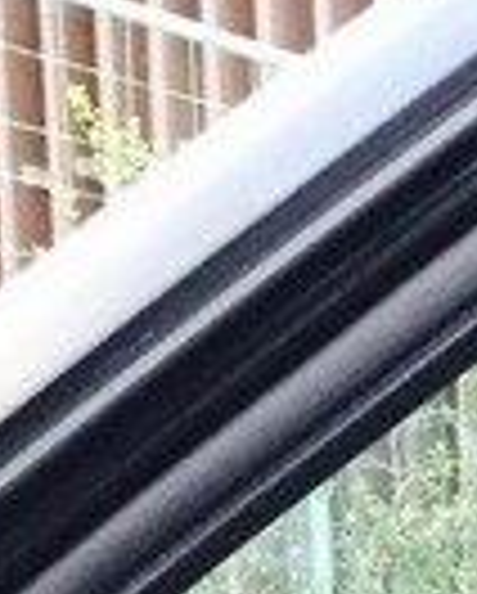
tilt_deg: -6.4
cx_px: 1215
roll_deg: -0.4
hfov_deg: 9.5
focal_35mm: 141
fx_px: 2482
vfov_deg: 12.4
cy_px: 1082
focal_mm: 4.15
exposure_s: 1/33
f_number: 2.2
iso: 250
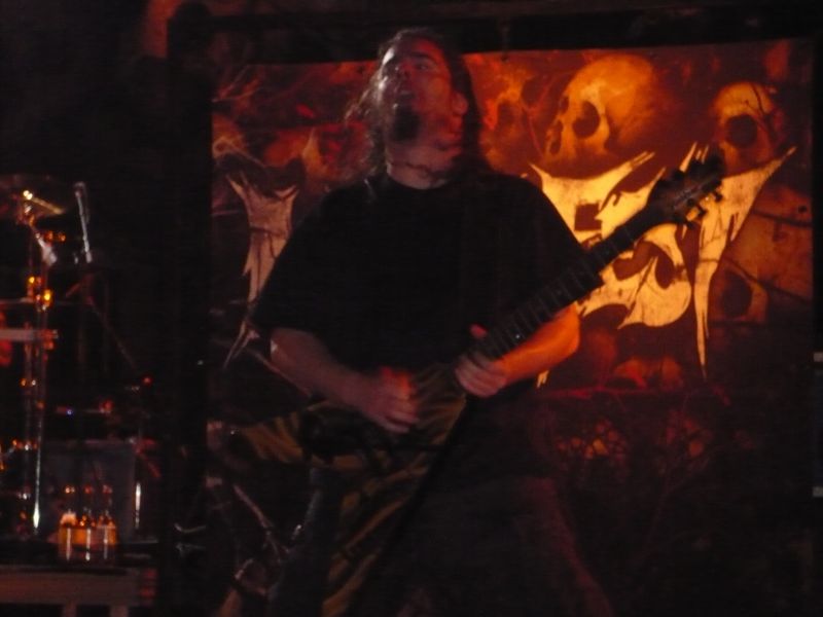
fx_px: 2378
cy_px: 308
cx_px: 412
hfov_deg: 19.6
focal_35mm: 100
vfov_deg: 14.8
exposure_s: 1/30
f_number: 5.6
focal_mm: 16.4
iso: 640
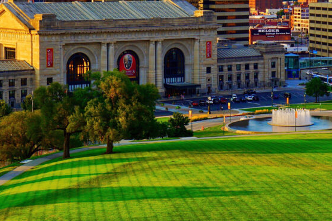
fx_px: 987
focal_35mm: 107
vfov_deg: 12.7
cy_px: 7
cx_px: 185
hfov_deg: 19.1
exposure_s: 1/80
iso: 100
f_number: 9
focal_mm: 33
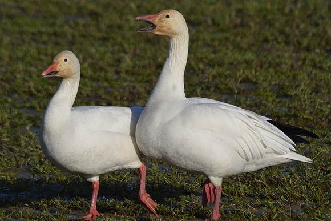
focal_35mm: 450
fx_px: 4138
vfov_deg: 3.1
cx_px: 166
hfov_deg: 4.6
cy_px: 110
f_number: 8
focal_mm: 300
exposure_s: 1/2000
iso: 320
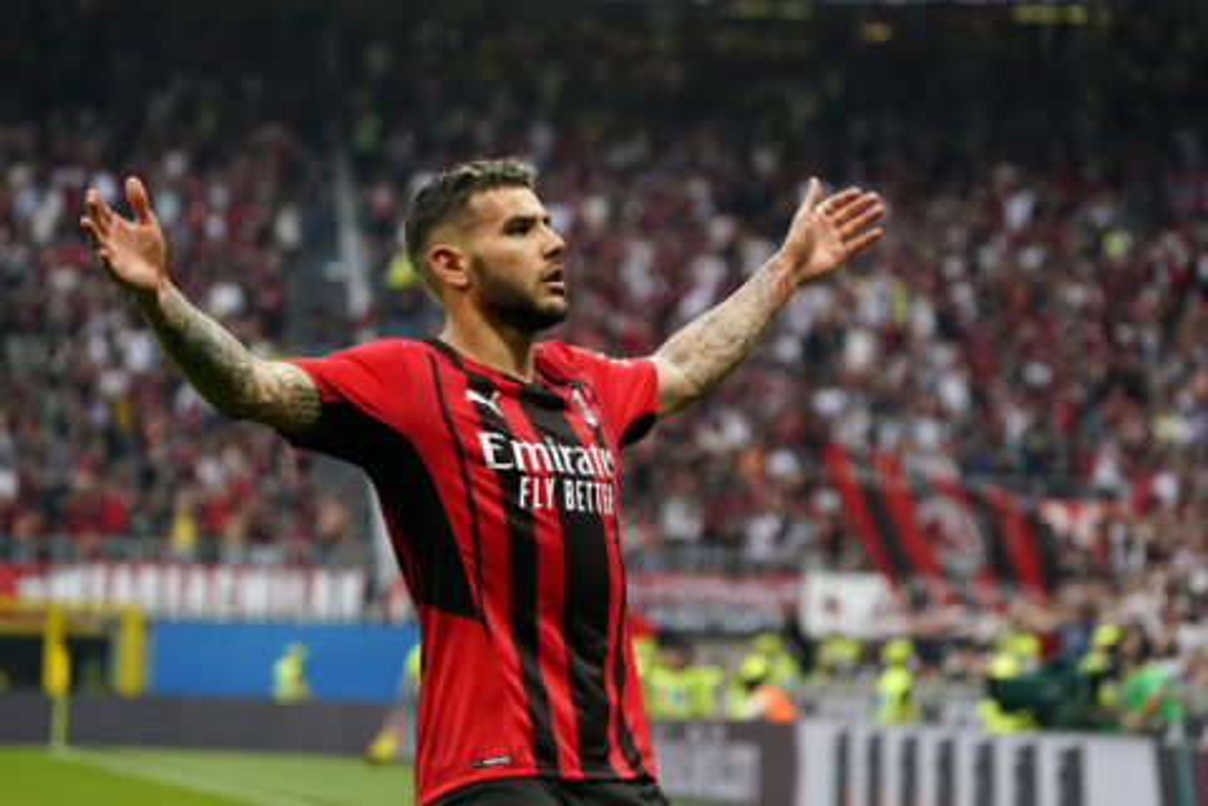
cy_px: 403
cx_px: 604
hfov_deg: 10.3
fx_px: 6711
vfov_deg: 6.9
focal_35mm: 200
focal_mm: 200
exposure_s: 1/800
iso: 3200
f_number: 6.3
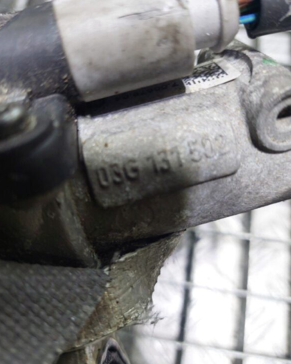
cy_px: 178
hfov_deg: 53.2
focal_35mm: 27
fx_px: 291
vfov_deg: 64.1
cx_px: 140
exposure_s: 1/50
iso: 200
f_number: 1.8
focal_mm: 5.23
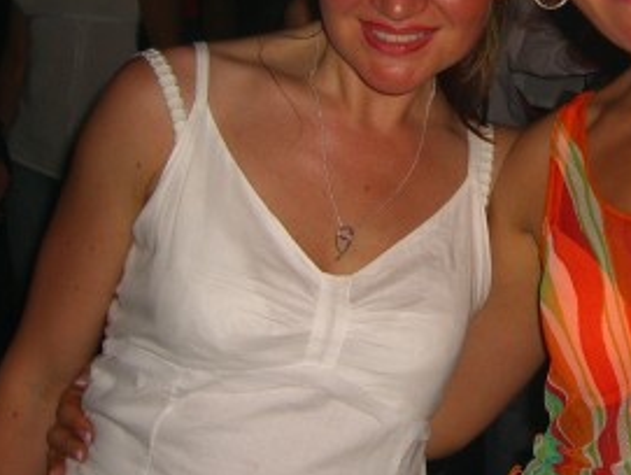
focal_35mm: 84
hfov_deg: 22.7
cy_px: 126
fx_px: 1533
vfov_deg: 17.5
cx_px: 573
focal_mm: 7.9
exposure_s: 1/60
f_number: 2.8
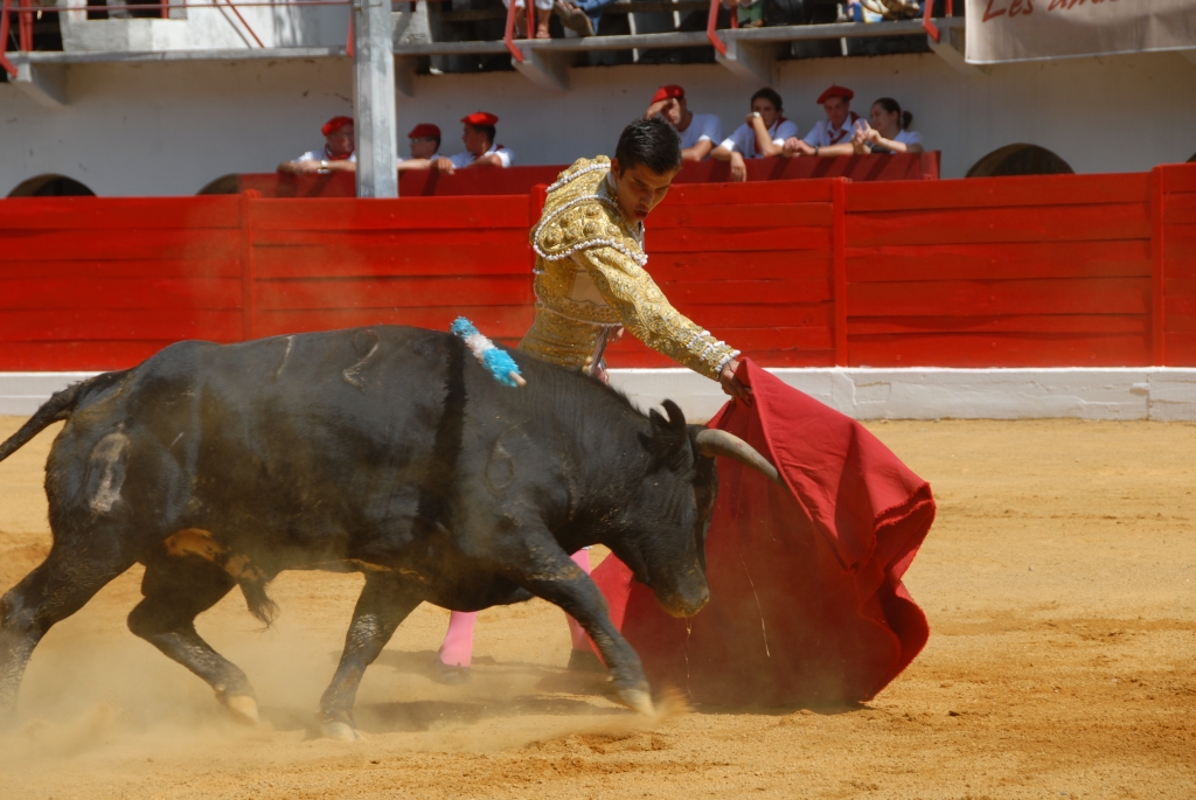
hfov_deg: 13.0
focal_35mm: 158
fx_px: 5238
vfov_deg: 8.7
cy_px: 400
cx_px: 598
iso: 100
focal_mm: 105
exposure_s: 1/350
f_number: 8
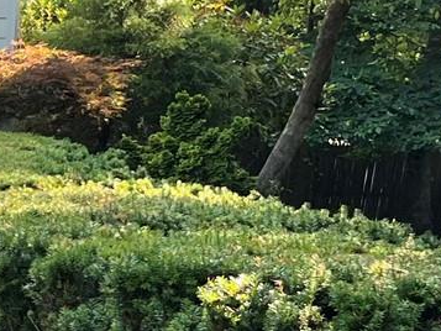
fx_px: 1899
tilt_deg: -5.0
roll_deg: -0.7
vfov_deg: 9.9
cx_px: -471
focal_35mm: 149
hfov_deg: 11.7
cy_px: 295
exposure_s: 1/122
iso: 50
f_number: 1.6
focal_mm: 5.1
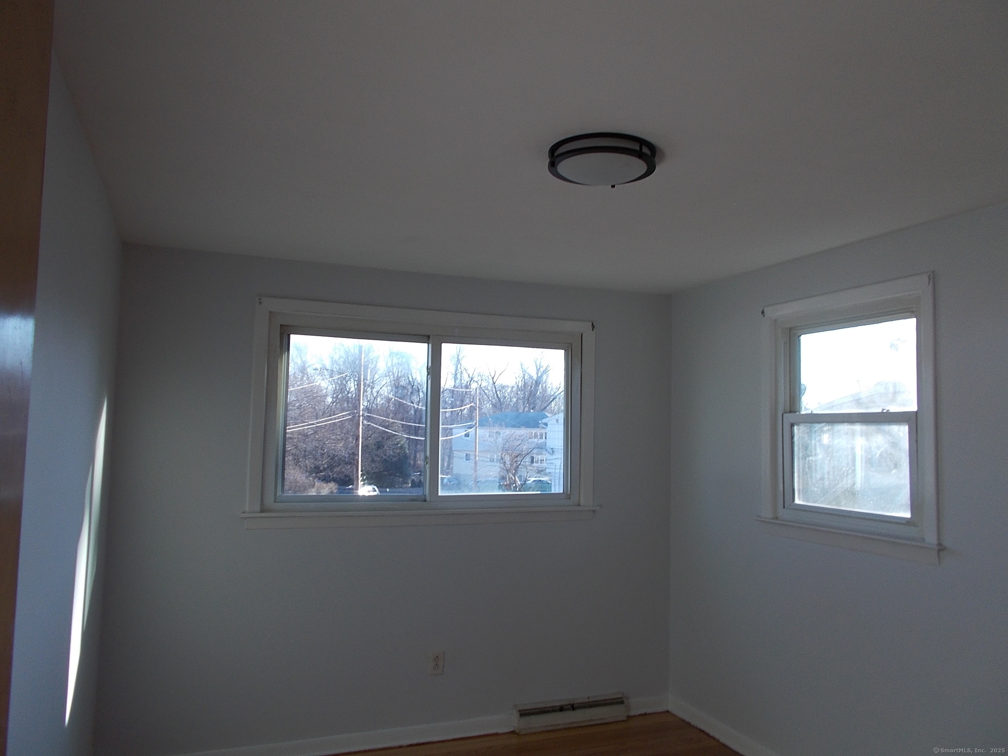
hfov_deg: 67.3
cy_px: 378
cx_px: 504
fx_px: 757
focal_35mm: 26
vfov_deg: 53.1
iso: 80
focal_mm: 4.6
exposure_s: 1/80
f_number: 3.2
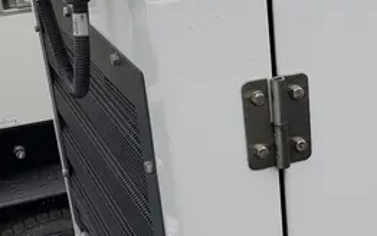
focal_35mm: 77
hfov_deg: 26.1
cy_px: 194
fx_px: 791
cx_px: 327
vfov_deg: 16.8
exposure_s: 1/199
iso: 50
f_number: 2.4
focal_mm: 4.3
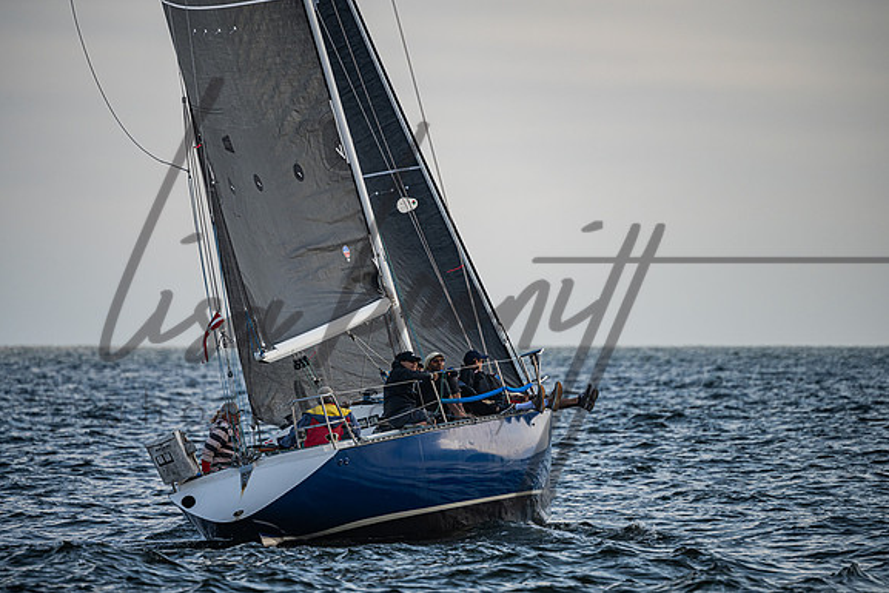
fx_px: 10448
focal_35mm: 423
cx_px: 444
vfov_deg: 3.3
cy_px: 296
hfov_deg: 4.9
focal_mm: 400
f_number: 5.6
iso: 400
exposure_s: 1/1600
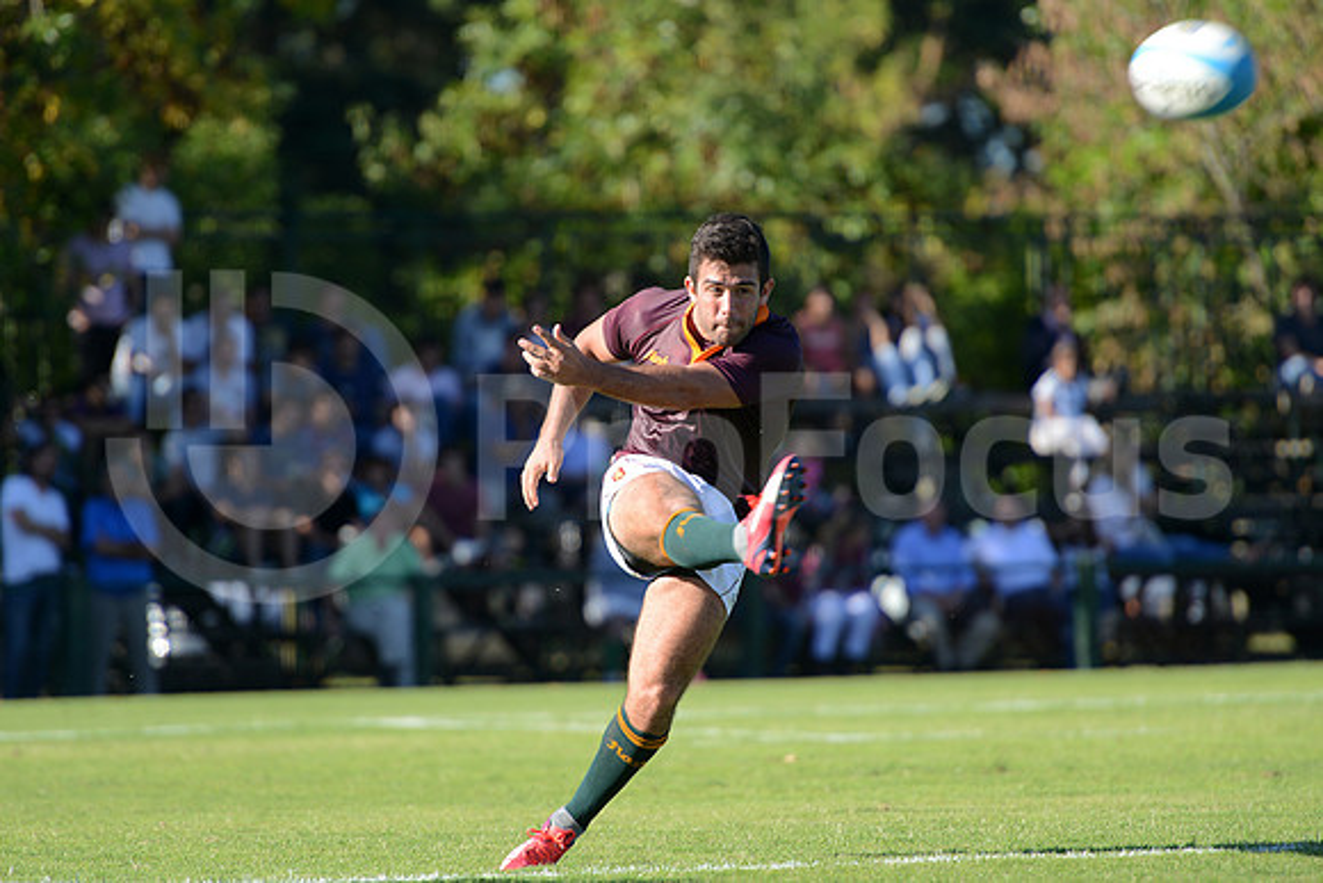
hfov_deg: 7.6
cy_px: 442
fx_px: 9924
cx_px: 662
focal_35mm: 270
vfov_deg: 5.1
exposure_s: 1/640
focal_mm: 270
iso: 320
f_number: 4
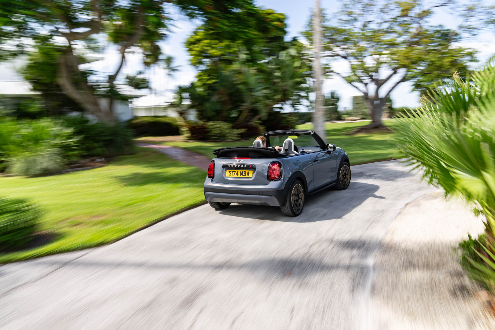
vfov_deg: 43.6
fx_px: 412
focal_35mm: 30
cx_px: 248
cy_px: 165
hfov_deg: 61.9
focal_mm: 30
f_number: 9
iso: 100
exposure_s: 1/25
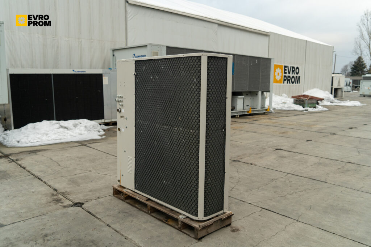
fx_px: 299
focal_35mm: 29
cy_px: 124
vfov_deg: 45.0
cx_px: 186
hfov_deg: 63.7
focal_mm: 29
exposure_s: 1/200
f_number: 4
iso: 1000
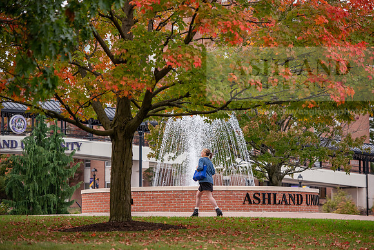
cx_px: 187
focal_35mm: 135
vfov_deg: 10.2
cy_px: 125
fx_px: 1403
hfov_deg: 15.2
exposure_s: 1/640
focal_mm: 135
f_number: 3.2
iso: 320
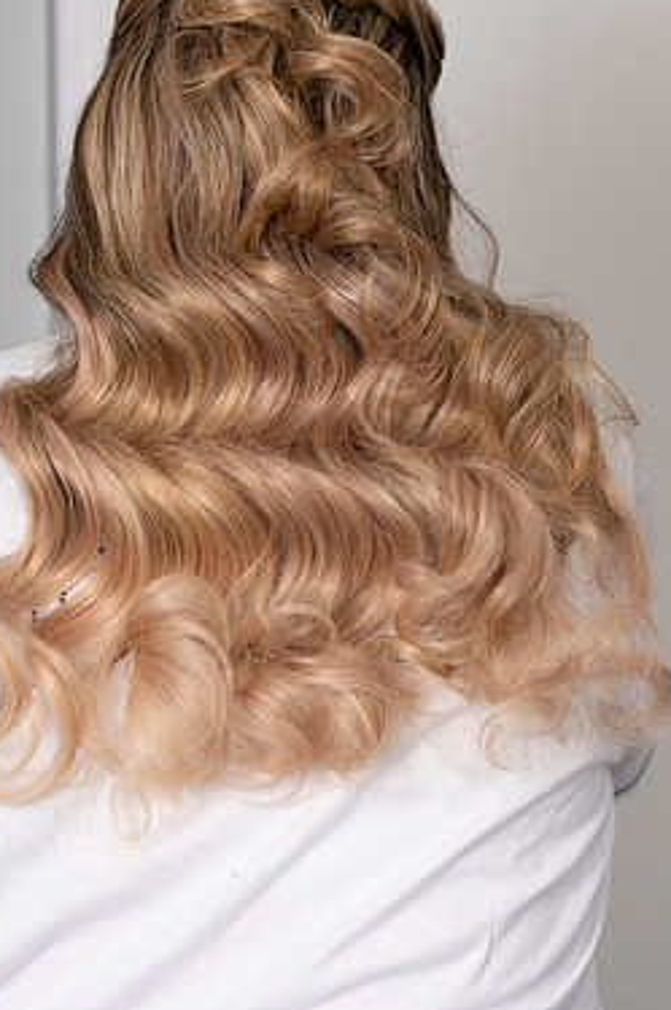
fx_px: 2859
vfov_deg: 20.0
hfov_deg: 13.4
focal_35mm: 102
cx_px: 327
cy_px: 407
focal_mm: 85
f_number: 4
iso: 1250
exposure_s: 1/1000
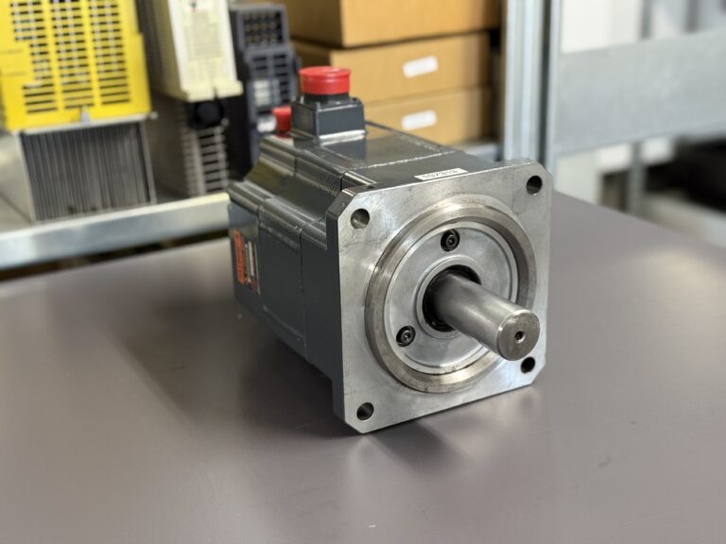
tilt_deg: -19.3
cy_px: 272
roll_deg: +2.1
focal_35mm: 48
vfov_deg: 30.3
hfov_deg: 39.7
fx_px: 1007
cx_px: 363
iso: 250
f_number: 1.78
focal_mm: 6.76
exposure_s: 1/33
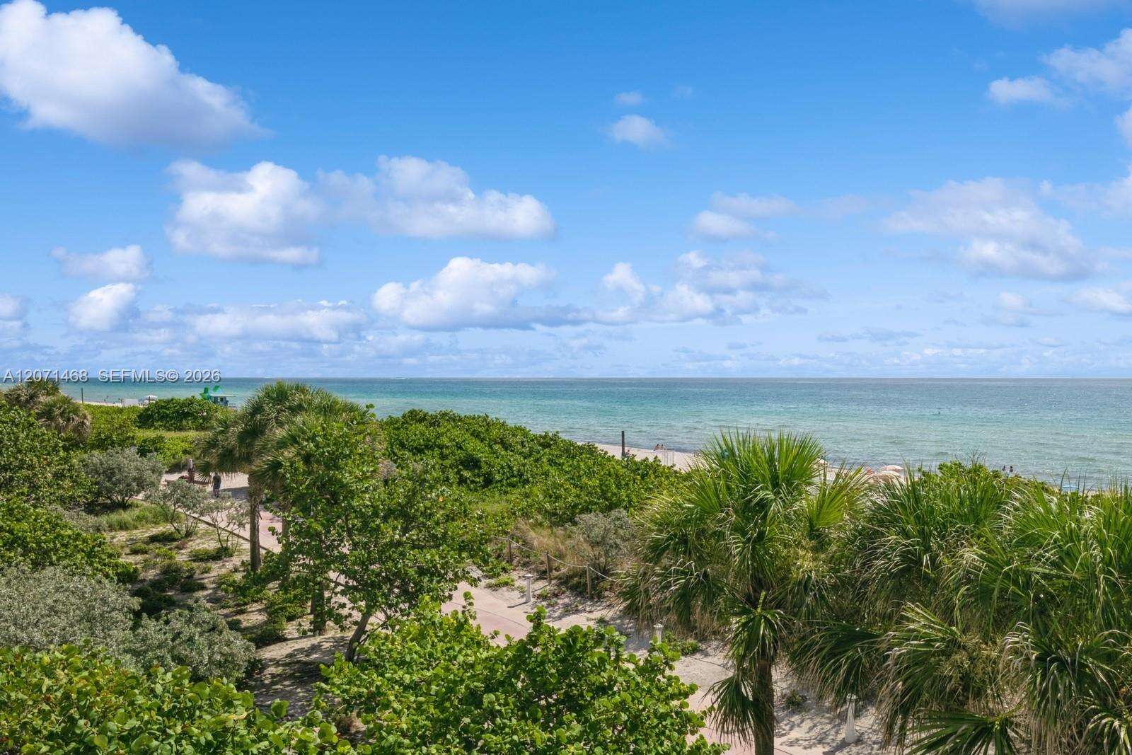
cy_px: 378
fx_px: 975
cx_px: 566
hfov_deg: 60.3
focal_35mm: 31
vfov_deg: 42.3
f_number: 10
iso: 200
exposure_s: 1/1000
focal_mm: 31
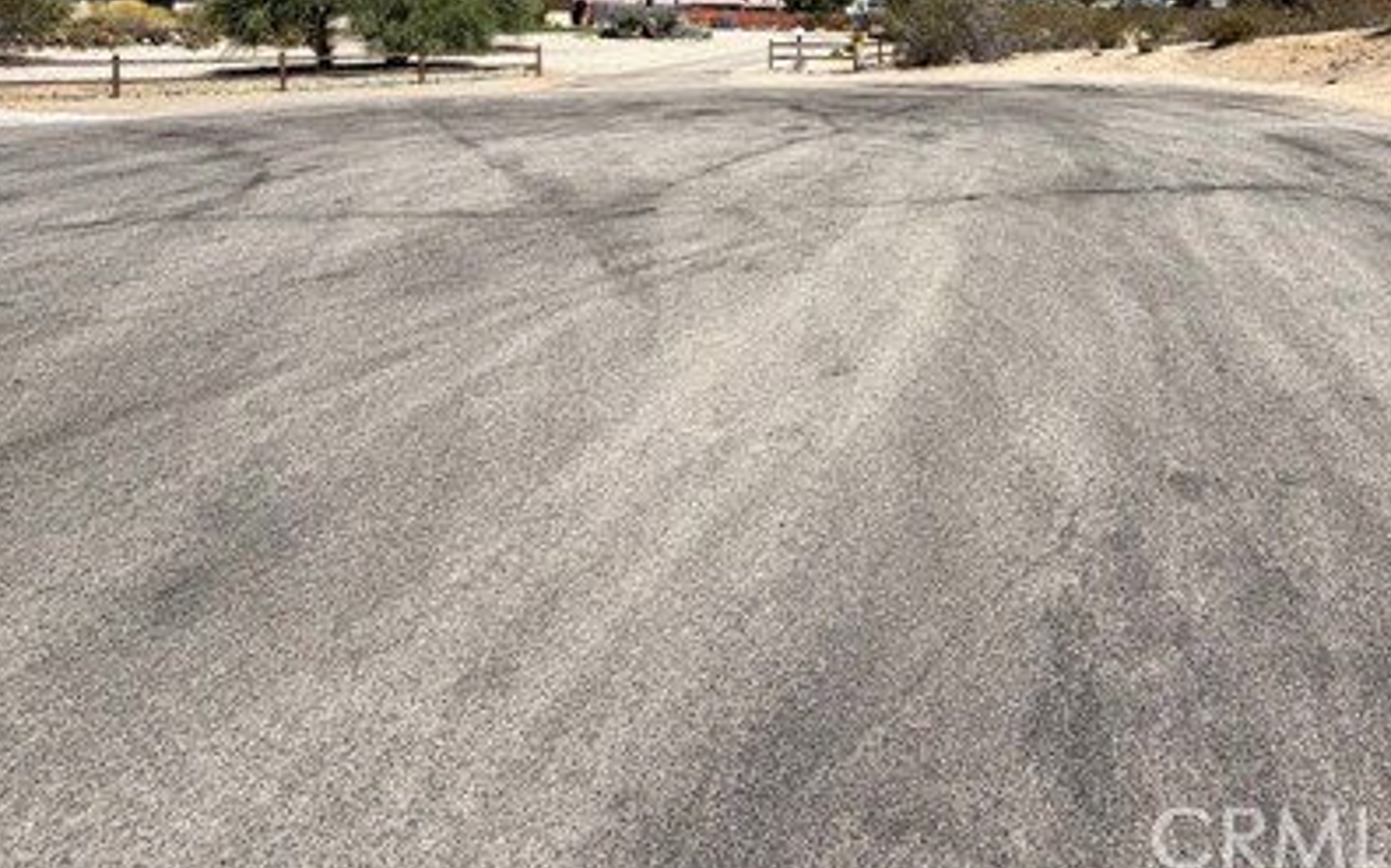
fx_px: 909
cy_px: 46
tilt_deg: -0.5
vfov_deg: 45.0
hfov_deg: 69.9
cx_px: 1043
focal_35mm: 24
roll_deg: +0.3
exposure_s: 1/1068
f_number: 2.2
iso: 20
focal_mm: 2.22
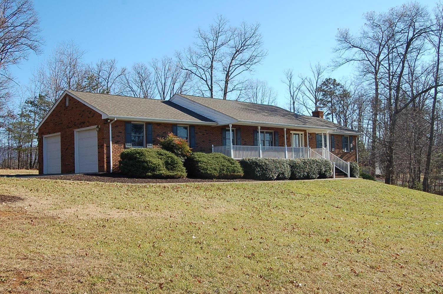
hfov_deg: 53.2
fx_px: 443
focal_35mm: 36
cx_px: 222
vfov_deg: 36.8
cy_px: 147
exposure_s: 1/250
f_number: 8
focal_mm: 24
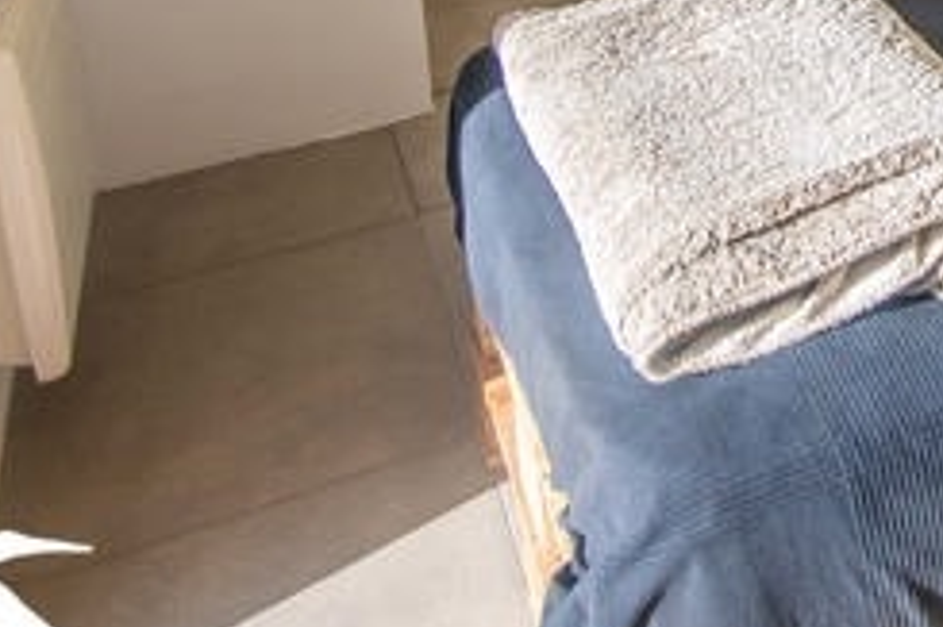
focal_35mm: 49
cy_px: -256
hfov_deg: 34.8
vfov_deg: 23.3
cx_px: 1035
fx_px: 1283
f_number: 4.5
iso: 640
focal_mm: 10
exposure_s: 1/800
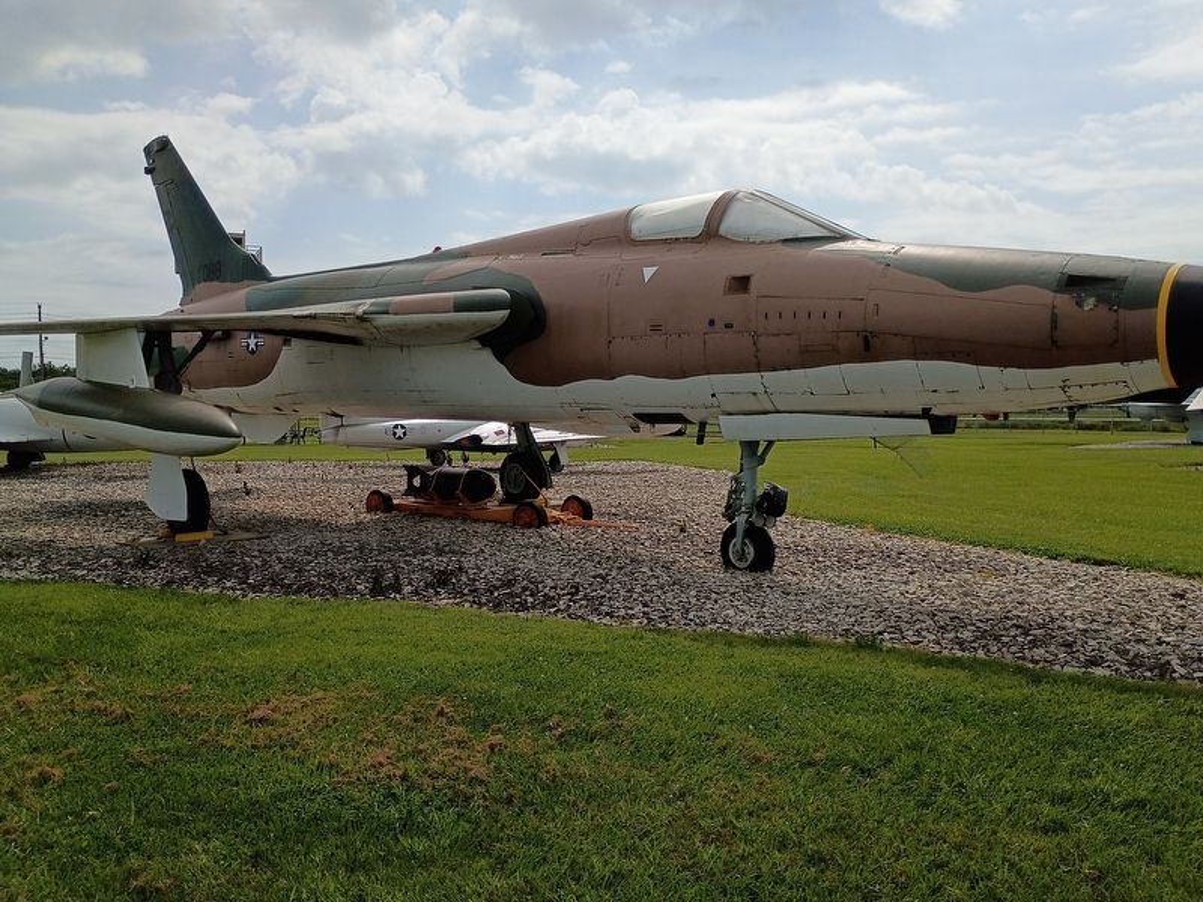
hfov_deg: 61.7
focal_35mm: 29
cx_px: 602
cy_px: 451
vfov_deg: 48.2
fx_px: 1008
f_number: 1.8
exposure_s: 1/3012
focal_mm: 4.27
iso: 104
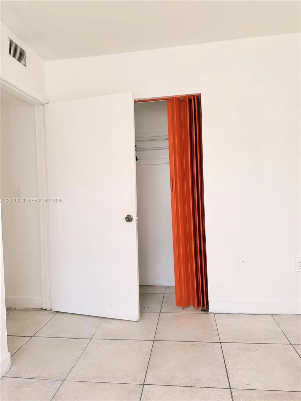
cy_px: 200
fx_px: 278
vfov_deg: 71.6
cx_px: 150
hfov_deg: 56.8
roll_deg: +2.5
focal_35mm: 24
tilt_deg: -0.6
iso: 64
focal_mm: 6.76
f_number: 1.78
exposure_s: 1/164
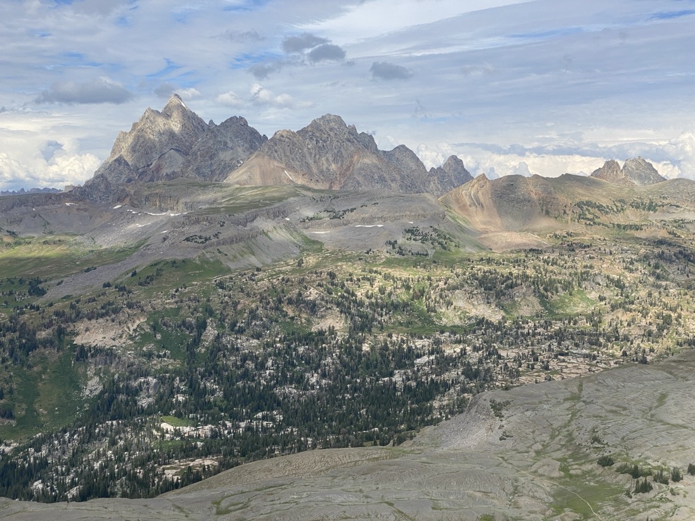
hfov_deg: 36.8
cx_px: 348
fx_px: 1044
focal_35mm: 52
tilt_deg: -3.2
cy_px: 260
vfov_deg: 28.0
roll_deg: +0.6
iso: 20
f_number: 2
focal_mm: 6
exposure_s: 1/1916
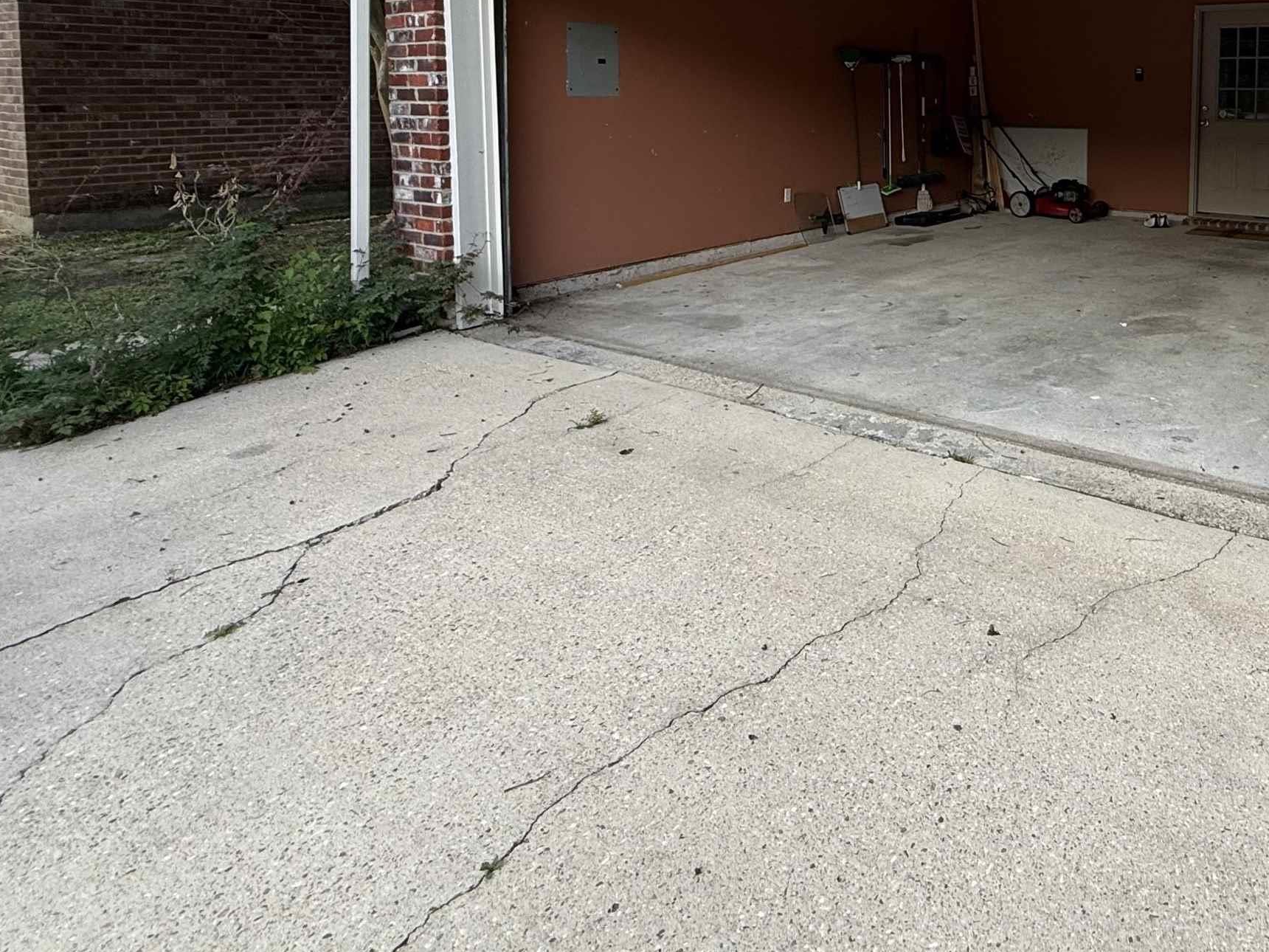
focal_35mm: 25
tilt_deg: -3.7
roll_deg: -1.4
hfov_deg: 64.3
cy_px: 151
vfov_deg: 50.5
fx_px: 916
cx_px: 986
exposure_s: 1/99
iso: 100
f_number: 2.2
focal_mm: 2.22
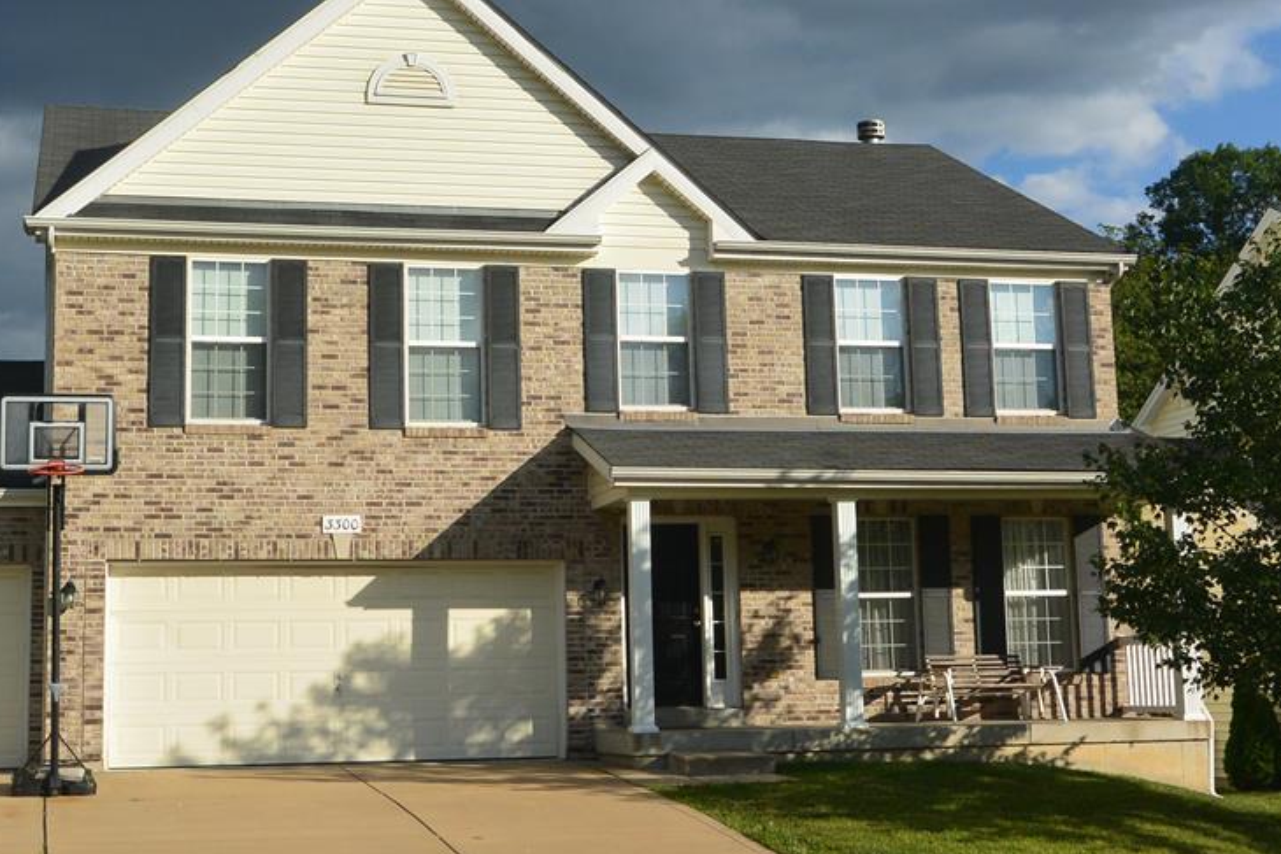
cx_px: 576
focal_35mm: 58
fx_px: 2064
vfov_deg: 23.4
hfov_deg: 34.4
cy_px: 352
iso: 160
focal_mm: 14.5
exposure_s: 1/1000
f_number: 5
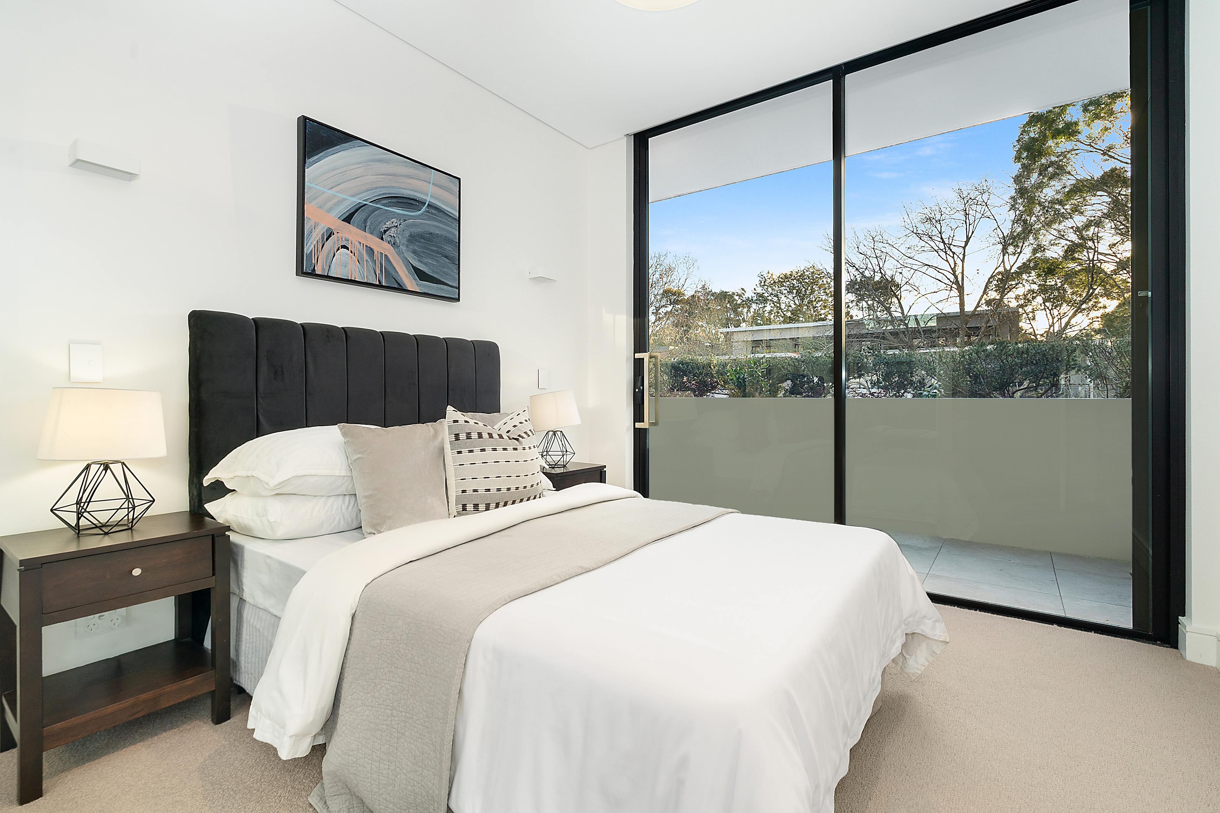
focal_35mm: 16
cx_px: 610
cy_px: 406
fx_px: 542
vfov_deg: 73.7
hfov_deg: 96.7
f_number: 11
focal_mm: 16
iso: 400
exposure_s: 1/200
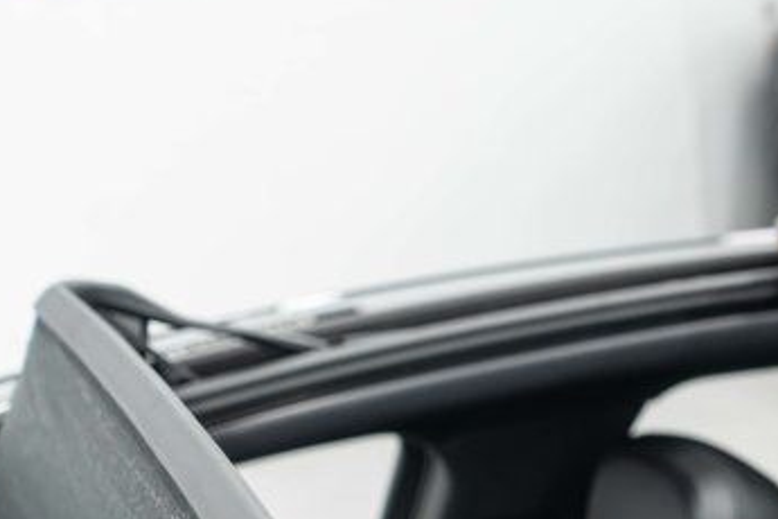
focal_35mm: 83
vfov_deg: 16.0
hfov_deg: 22.5
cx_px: 947
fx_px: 1794
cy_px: 556
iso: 640
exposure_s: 1/50
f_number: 3.2
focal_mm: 28
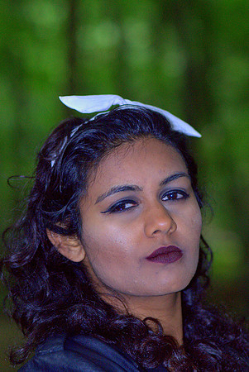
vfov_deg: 13.7
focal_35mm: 150
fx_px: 1553
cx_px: 124
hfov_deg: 9.2
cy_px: 186
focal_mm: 100
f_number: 3.2
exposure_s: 1/60
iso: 800
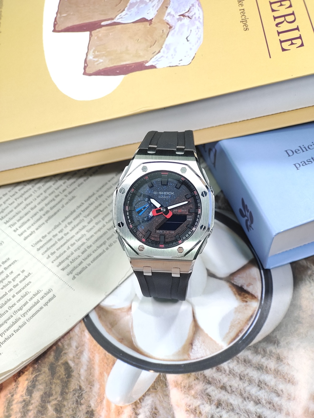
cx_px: 157
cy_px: 209
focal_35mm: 50
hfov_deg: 29.1
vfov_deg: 38.2
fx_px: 605
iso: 89
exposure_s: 1/100
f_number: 2.08
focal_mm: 7.55
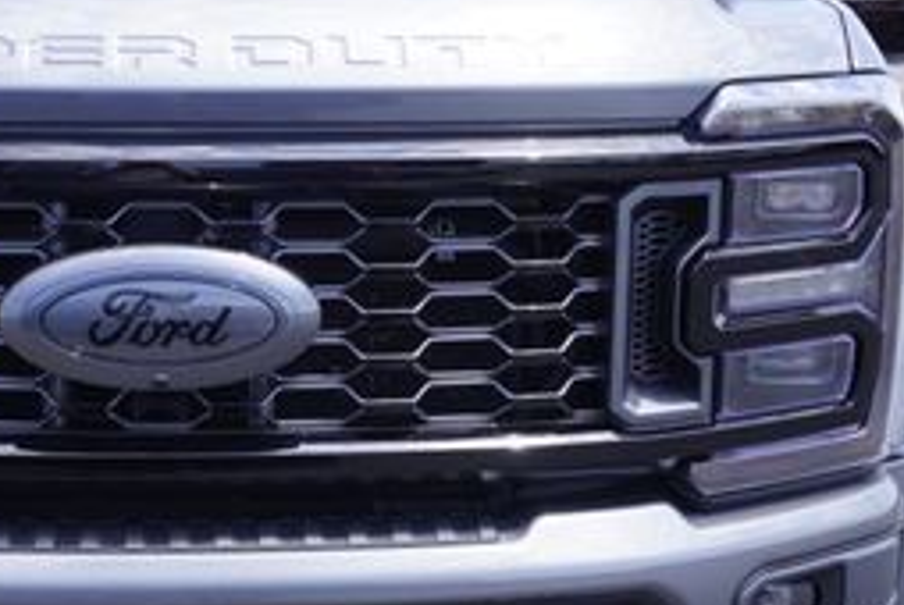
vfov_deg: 17.3
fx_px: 1993
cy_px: 306
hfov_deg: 25.1
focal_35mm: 79
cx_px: 174
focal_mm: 21
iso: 100
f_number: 8
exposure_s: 1/125
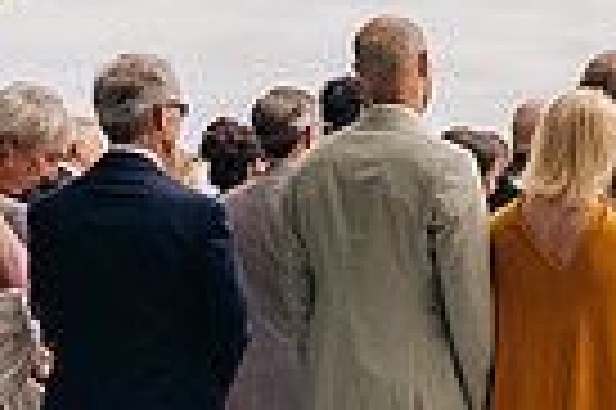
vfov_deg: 13.1
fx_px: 1777
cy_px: 133
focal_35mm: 104
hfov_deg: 17.4
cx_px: 969
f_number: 3.2
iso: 100
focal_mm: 24
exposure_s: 1/250
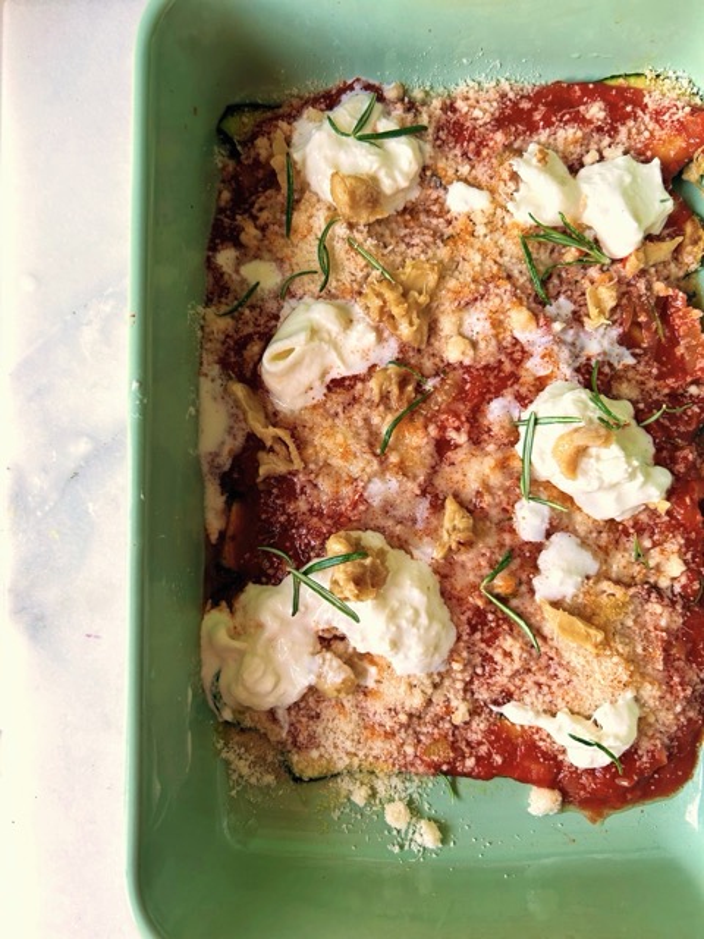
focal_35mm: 26
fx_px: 705
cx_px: 352
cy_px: 470
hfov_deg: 53.1
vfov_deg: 67.3
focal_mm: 5.7
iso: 80
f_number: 1.5
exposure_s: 1/121
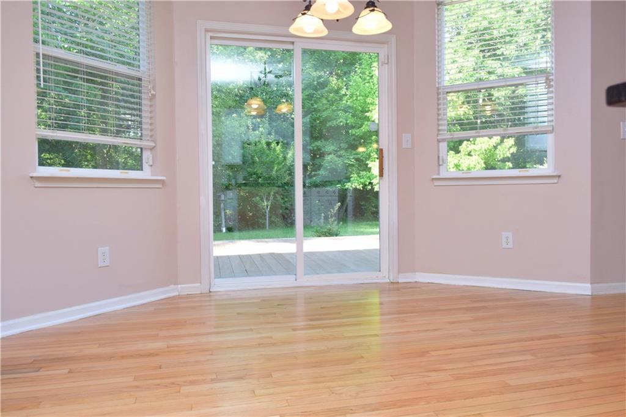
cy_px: 208
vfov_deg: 47.9
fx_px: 469
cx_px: 313
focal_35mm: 27
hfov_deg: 67.4
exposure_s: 1/200
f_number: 5
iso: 800
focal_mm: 18
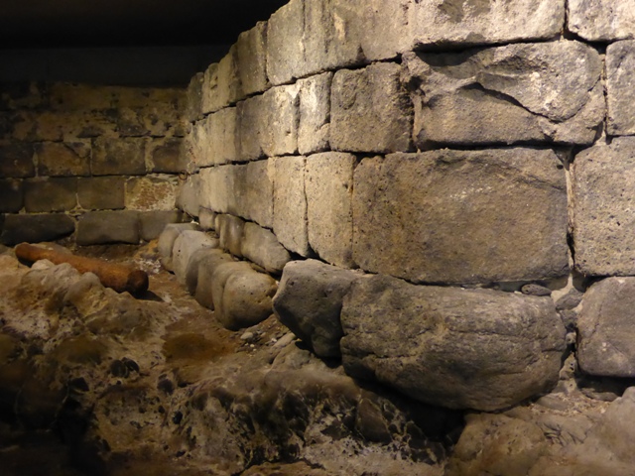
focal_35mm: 39
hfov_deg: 47.9
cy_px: 238
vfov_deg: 36.8
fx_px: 715
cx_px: 318
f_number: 3.9
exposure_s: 1/4
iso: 1000
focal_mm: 6.9
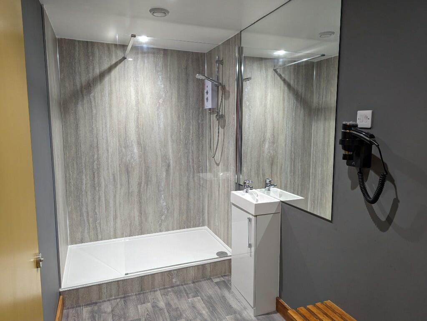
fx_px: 296
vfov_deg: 56.9
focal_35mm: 24
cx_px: 214
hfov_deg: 71.5
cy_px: 160
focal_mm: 6.81
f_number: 1.85
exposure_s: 1/25
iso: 99
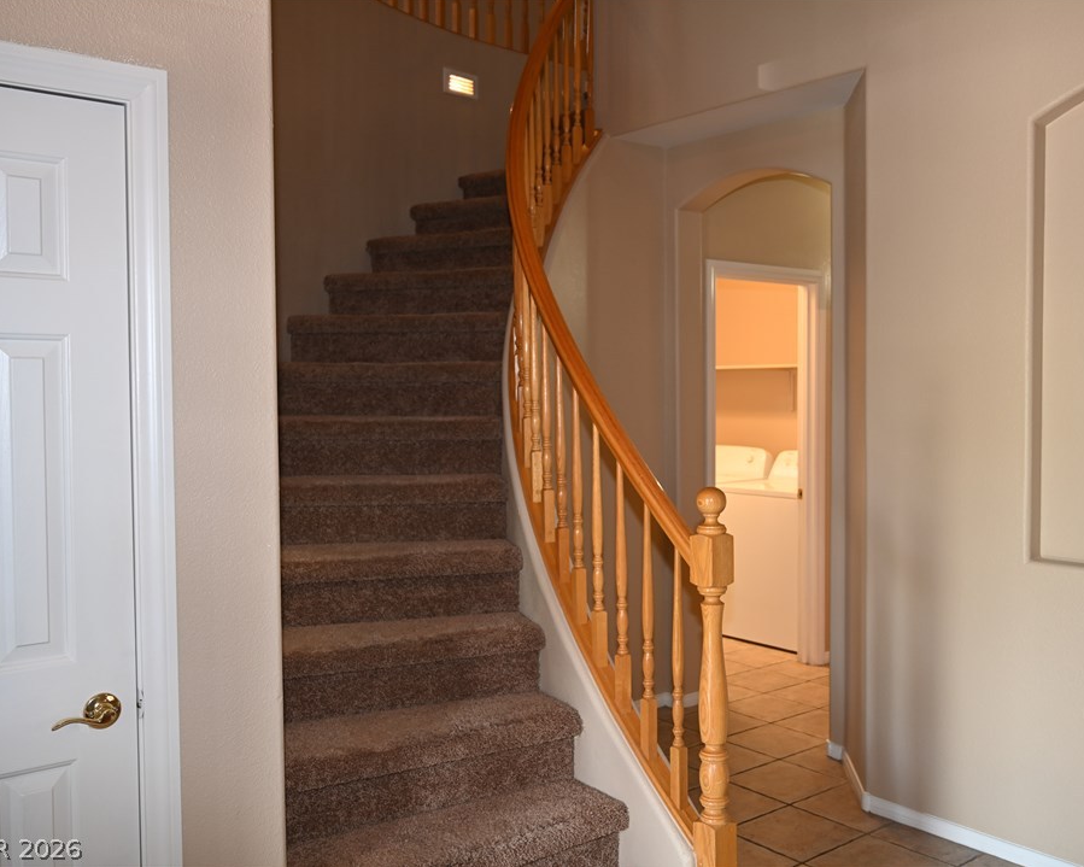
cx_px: 609
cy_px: 432
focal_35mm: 35
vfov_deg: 42.7
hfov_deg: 52.0
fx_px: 1109
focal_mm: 30.5
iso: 450
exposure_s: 1/60
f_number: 4
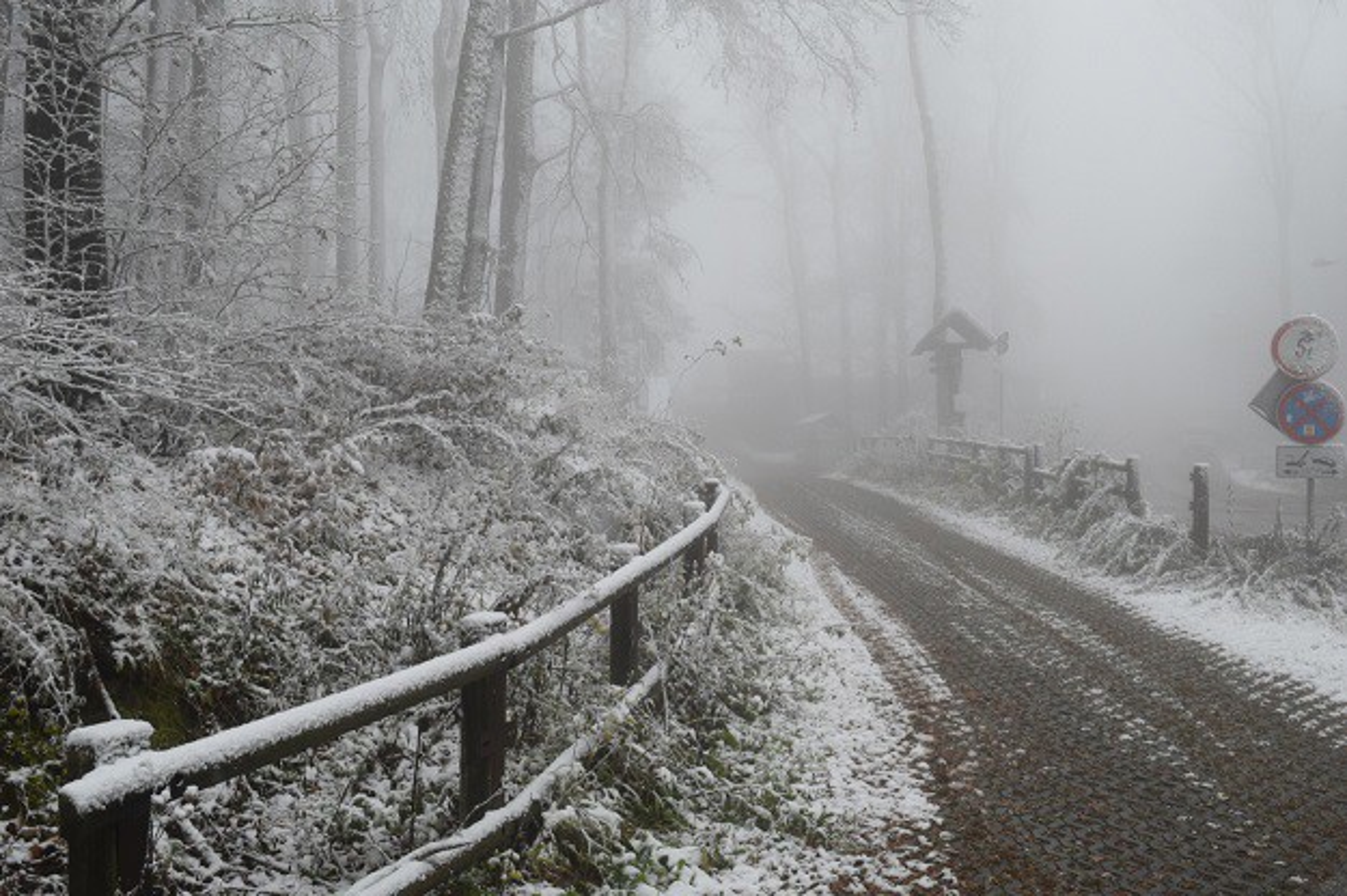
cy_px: 448
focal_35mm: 38
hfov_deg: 51.3
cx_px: 674
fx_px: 1402
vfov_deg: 35.5
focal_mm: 25
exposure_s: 1/160
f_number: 7.1
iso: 400
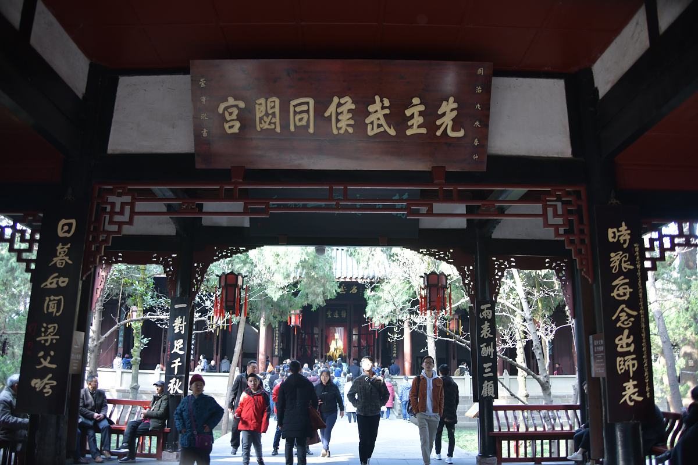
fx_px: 543
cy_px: 232
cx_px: 349
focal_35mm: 28
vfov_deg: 46.4
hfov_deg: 65.5
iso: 400
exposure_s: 1/50
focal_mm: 28
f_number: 3.5
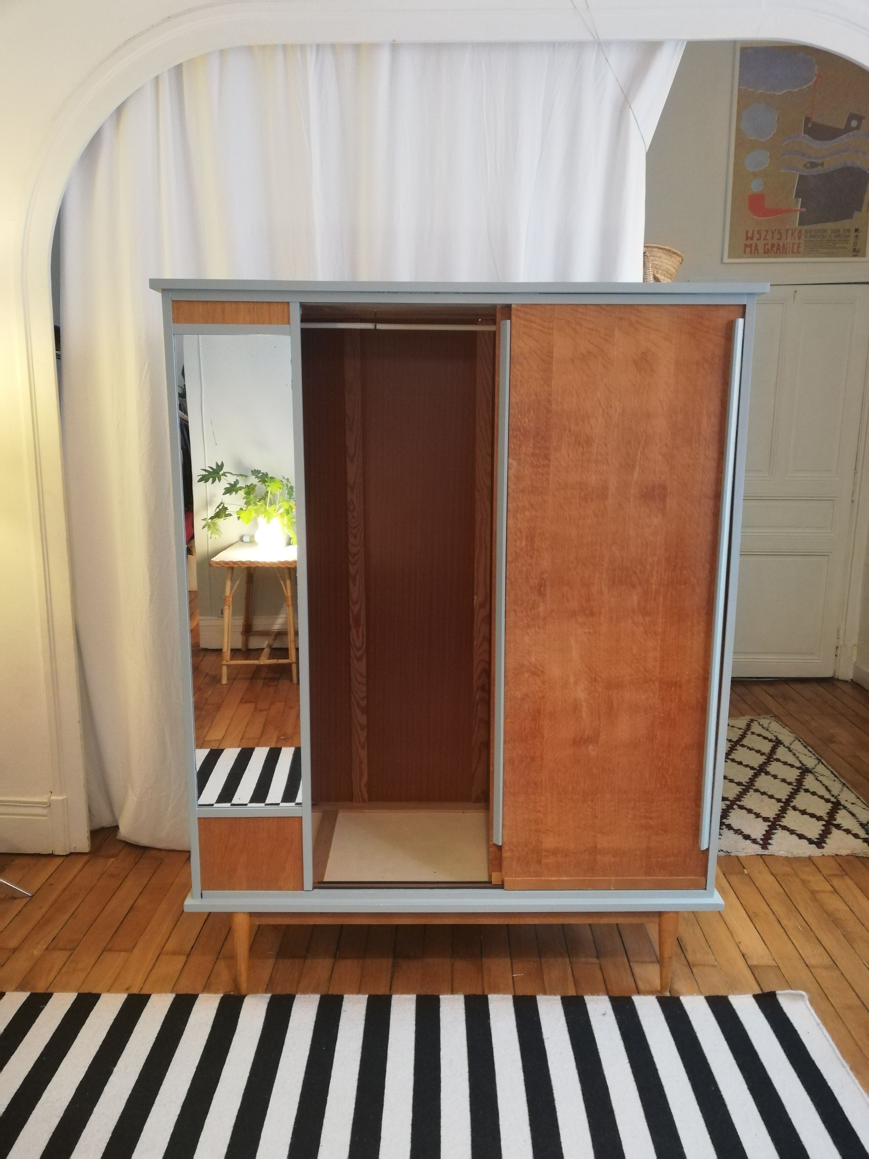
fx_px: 870
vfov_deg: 67.3
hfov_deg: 53.1
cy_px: 580
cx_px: 434
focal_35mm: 26
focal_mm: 3.81
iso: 640
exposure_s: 1/20
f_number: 2.2
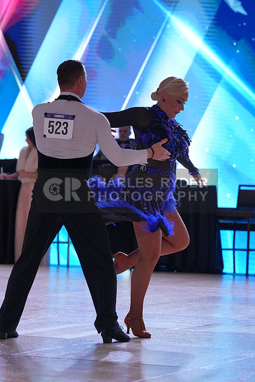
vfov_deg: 13.2
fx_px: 1656
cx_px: 128
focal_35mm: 156
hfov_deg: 8.8
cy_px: 191
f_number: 5.6
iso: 2000
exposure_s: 1/400
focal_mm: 156
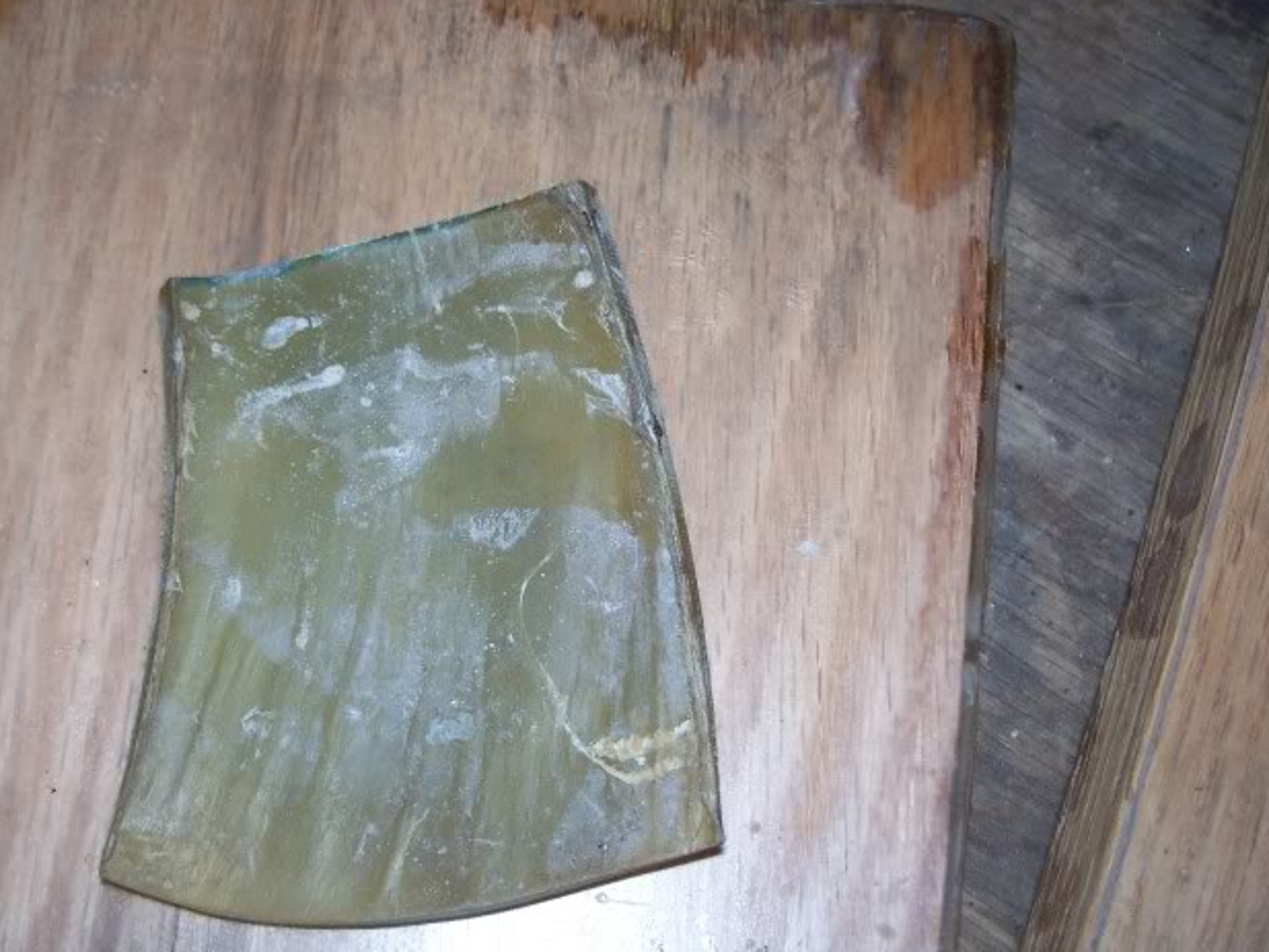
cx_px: 487
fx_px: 1760
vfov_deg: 30.3
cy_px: 500
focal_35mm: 48
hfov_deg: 39.4
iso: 80
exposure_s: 1/60
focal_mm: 7.8
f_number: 2.8
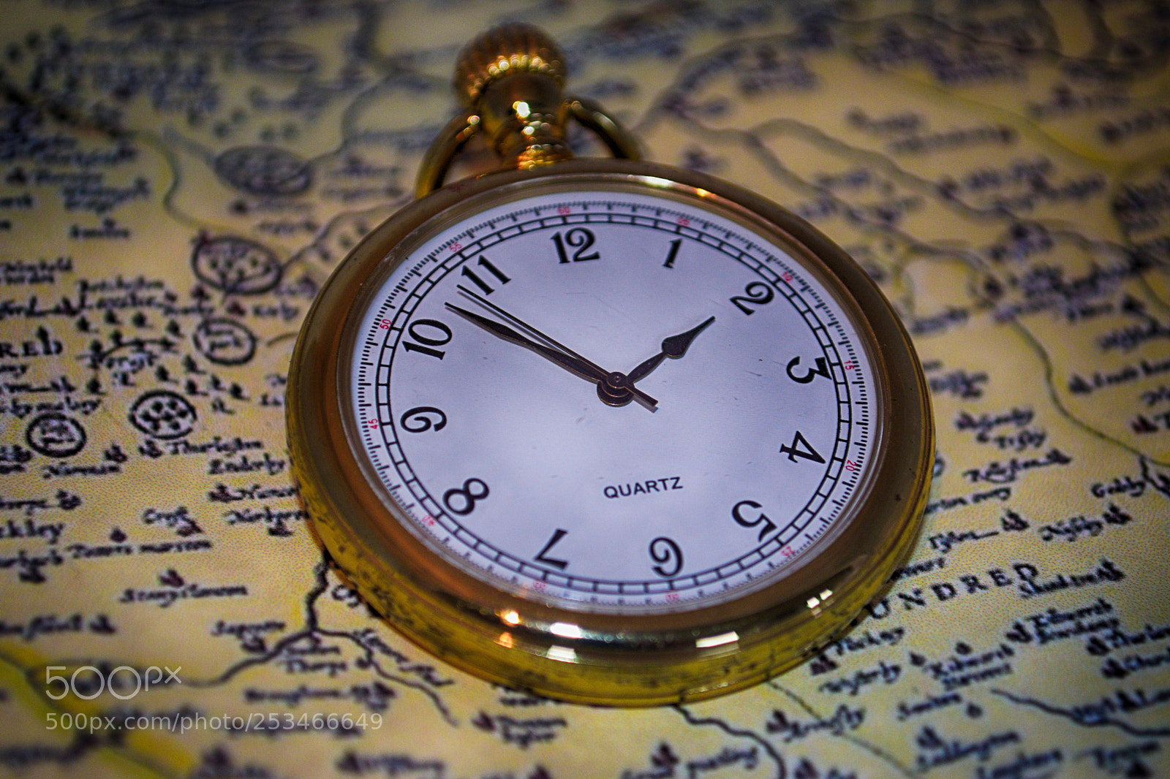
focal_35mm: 82
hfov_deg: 24.6
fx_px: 2681
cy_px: 390
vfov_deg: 16.5
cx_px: 585
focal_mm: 55
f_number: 5.6
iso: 800
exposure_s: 1/60
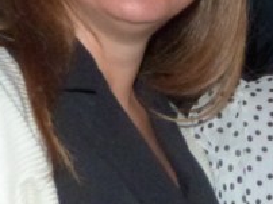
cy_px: 85
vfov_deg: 11.6
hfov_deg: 14.7
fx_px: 1000
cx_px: 372
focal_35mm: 127
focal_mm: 4.5
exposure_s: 1/250
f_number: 2.8
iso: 400
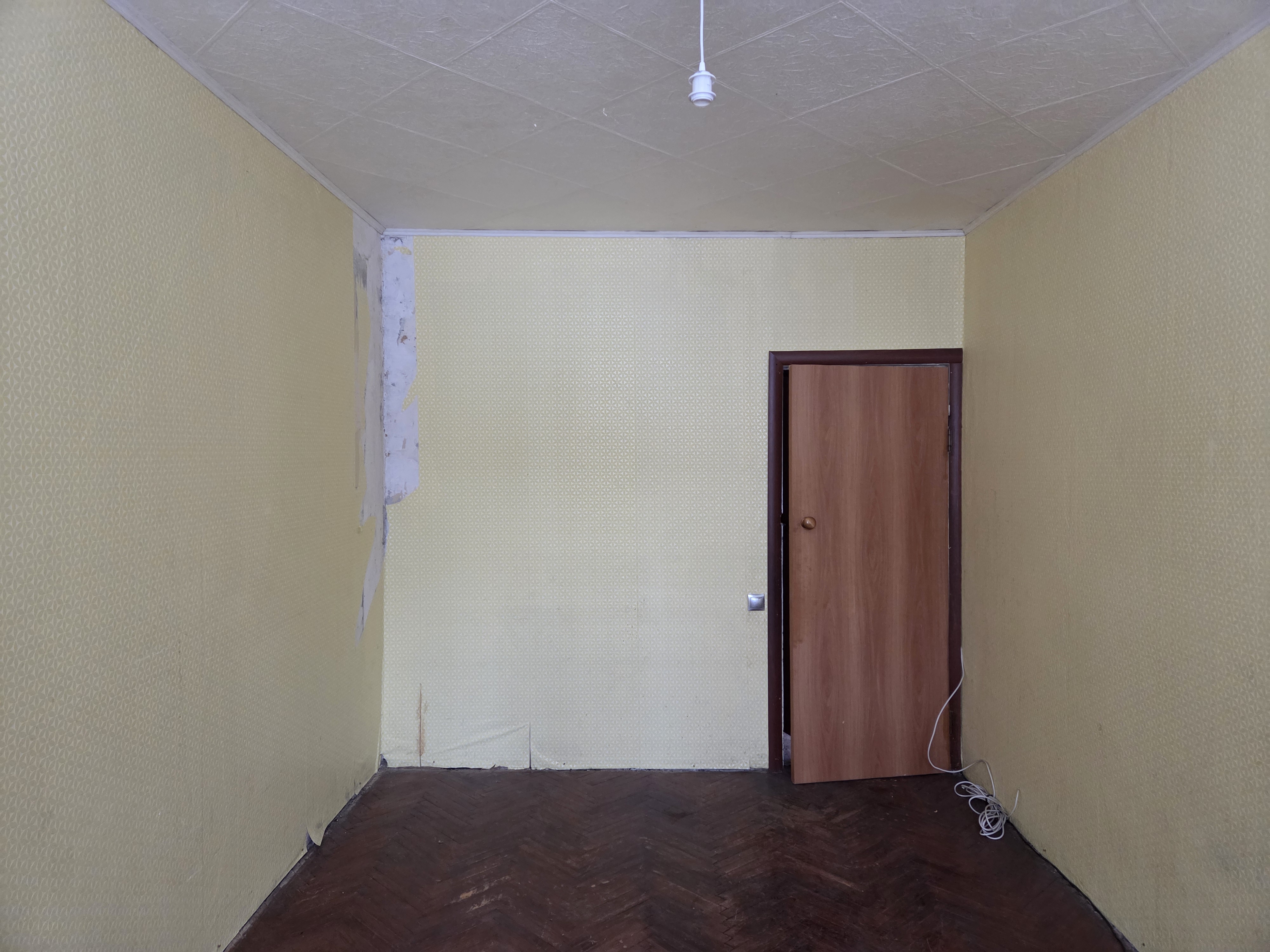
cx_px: 635
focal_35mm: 23
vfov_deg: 58.9
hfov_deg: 73.9
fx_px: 844
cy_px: 476
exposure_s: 1/100
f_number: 1.8
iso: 1000
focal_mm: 5.4
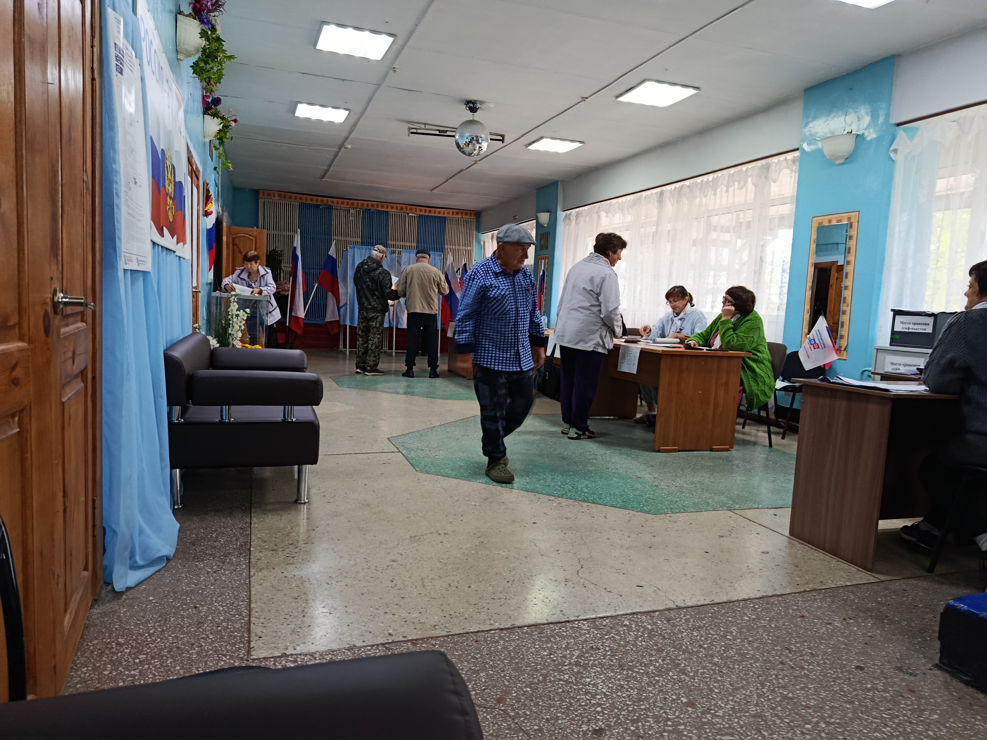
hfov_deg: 71.6
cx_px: 494
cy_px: 370
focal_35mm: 24
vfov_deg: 56.8
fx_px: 684
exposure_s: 1/50
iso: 663
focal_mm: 5.24
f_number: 1.7
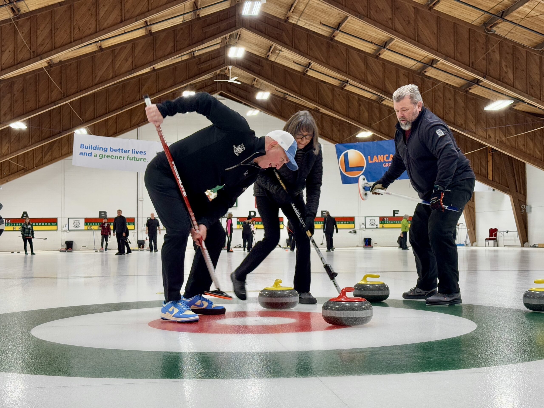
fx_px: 754
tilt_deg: +2.7
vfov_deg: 30.3
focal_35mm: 48
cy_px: 204
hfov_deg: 39.7
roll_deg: +0.5
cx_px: 272
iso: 160
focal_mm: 6.76
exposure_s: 1/120
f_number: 1.78
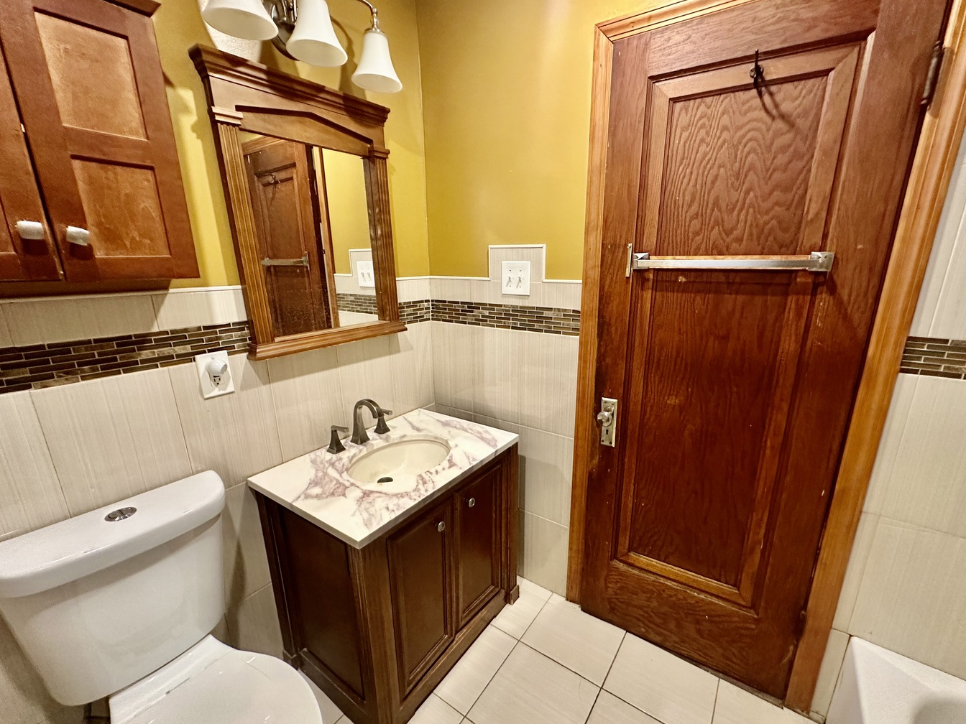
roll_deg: +0.0
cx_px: 503
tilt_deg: -15.5
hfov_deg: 98.1
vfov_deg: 81.7
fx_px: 419
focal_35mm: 15
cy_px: 373
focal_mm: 2.22
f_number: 2.2
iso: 500
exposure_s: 1/60
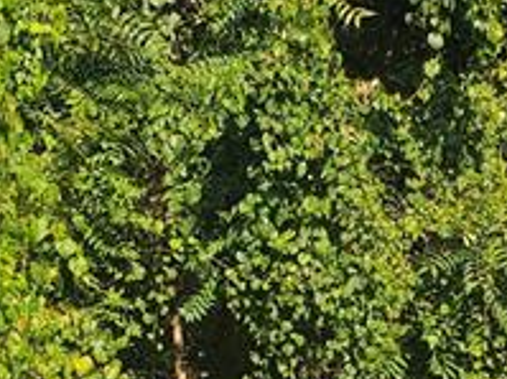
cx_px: 548
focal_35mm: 134
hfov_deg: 14.4
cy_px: 336
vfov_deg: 11.0
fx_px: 1961
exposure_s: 1/866
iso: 50
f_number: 2.4
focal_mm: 4.3
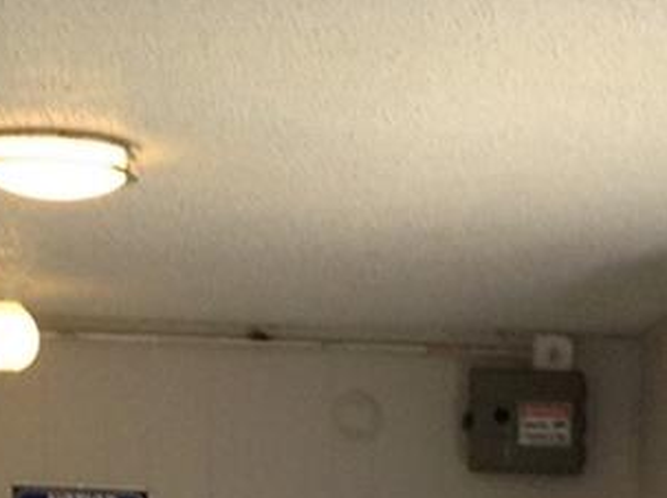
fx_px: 3346
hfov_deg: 11.3
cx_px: 533
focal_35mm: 174
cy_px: 1296
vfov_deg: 7.8
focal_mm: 3.3
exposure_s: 1/60
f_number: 2.4
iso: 32
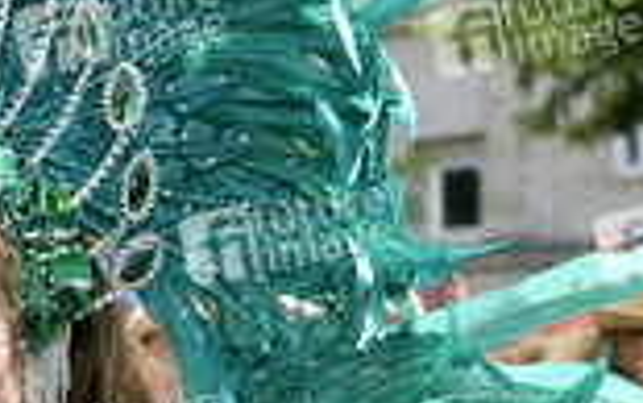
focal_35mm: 207
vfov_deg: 6.3
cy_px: 548
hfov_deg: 9.9
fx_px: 3629
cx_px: -239
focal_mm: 70
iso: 160
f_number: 6.3
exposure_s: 1/250
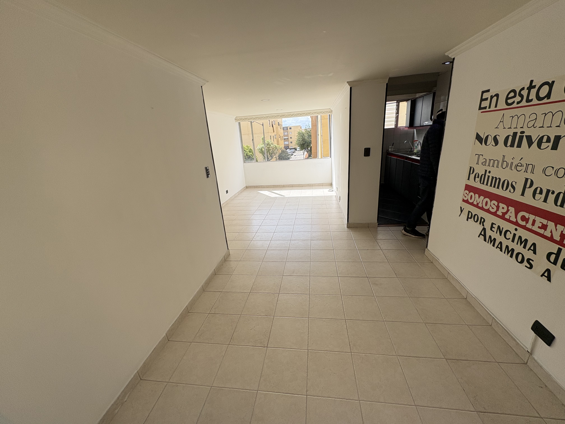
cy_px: 212
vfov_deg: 85.7
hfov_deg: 102.1
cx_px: 282
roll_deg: +4.7
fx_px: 229
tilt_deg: -17.8
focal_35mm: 14
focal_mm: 2.22
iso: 50
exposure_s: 1/821
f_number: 2.2
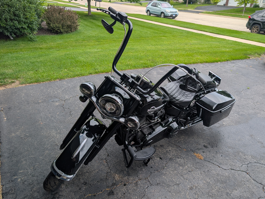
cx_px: 135
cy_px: 98
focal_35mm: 25
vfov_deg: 54.9
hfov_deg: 69.4
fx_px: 191
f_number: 1.68
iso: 20
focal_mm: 6.9
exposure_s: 1/3534
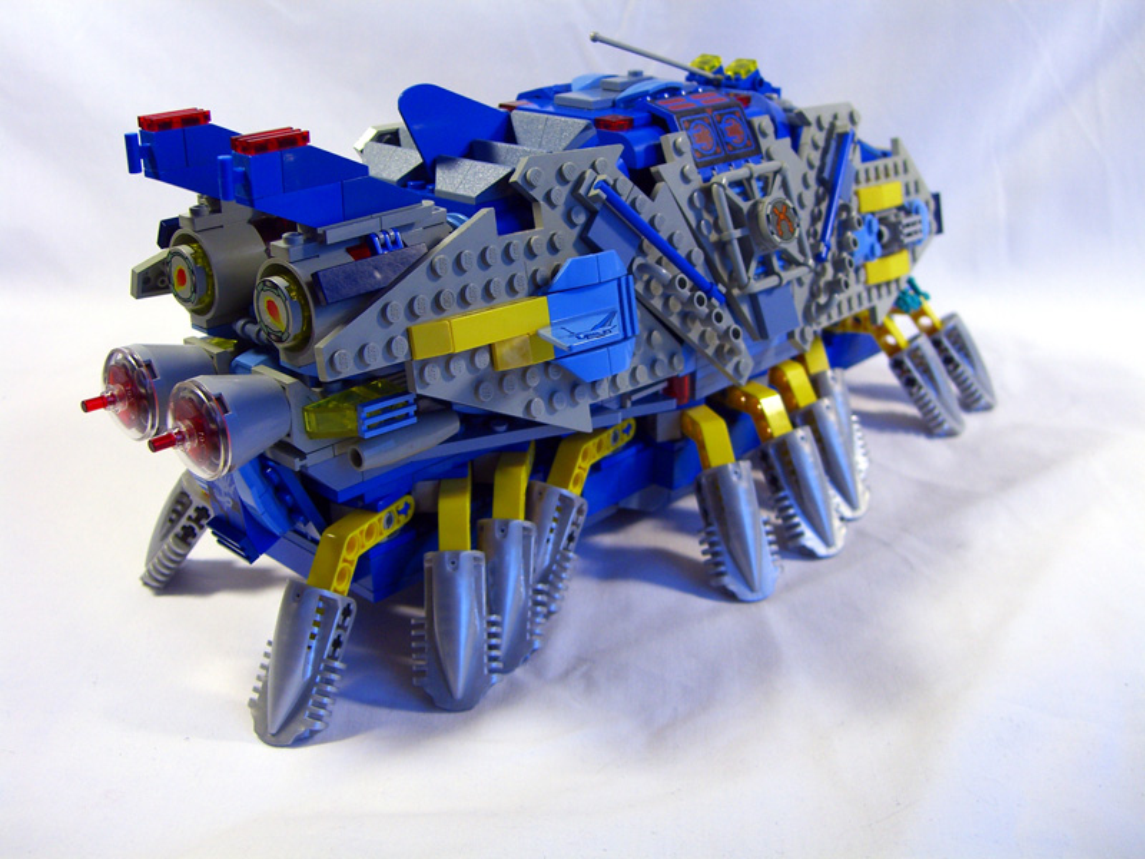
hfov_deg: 49.0
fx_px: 1257
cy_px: 430
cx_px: 572
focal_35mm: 38
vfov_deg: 37.7
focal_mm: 7.9
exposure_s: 1/80
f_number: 2.8
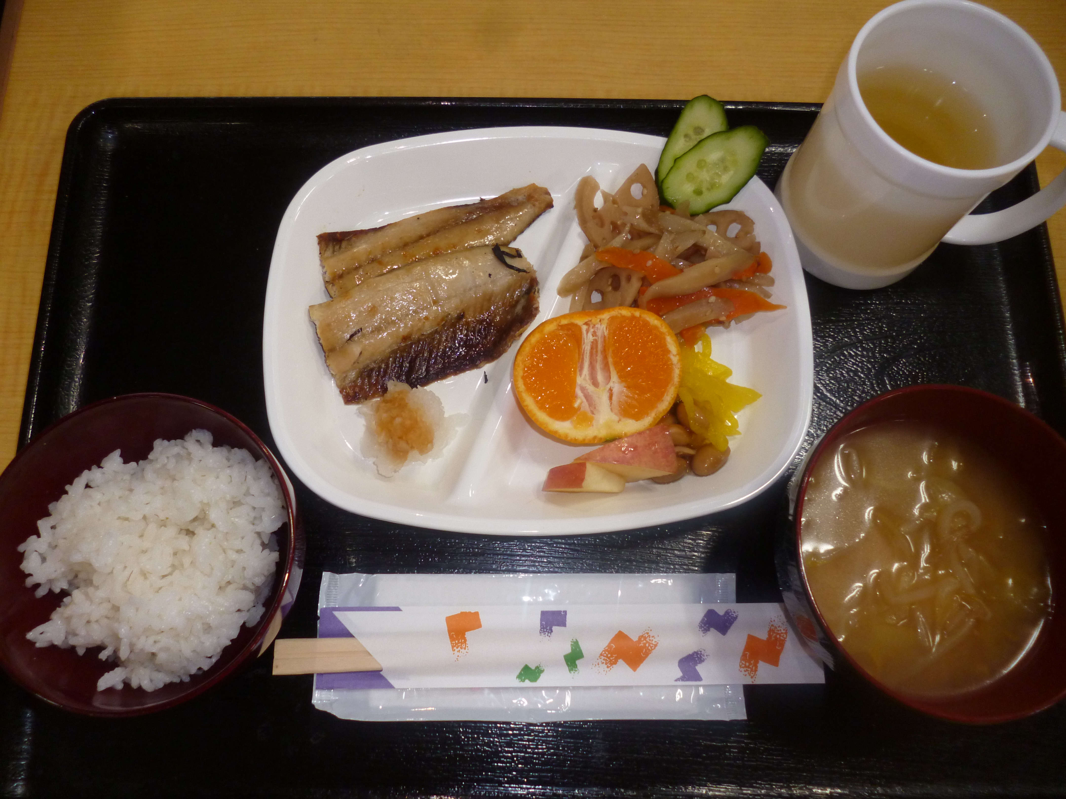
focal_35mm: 28
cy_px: 400
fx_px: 862
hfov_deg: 63.4
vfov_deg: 49.7
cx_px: 533
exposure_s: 1/60
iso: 200
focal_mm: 5
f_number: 3.1
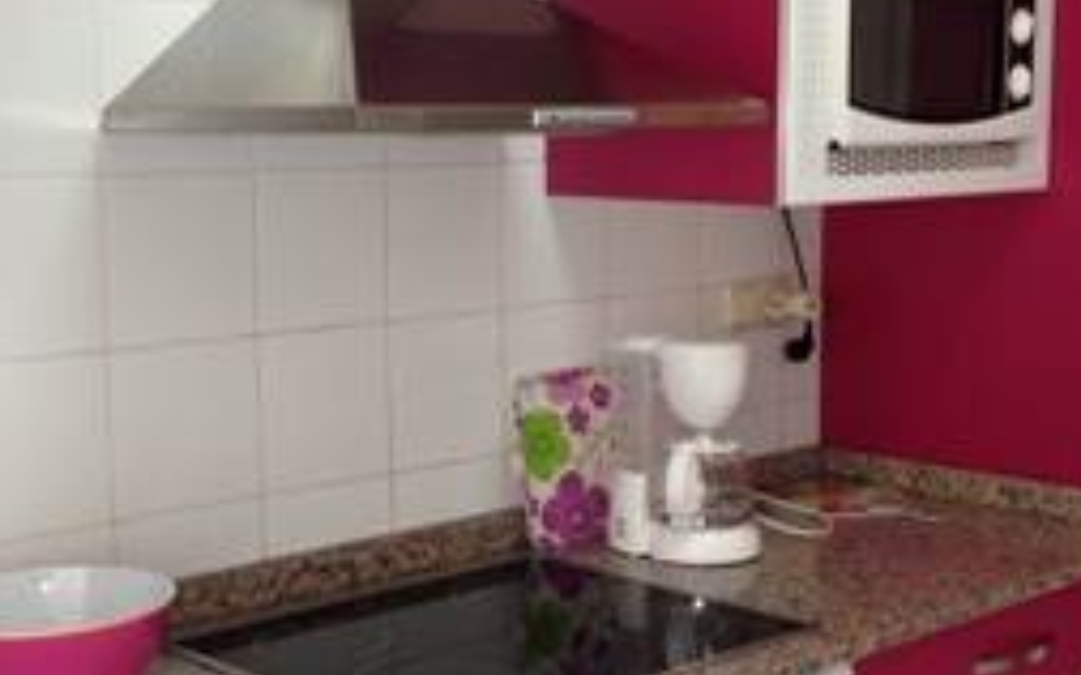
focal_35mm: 62
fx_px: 1826
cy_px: 333
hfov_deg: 33.0
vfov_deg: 20.9
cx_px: 594
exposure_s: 1/20
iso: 100
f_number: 2.4
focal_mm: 4.13
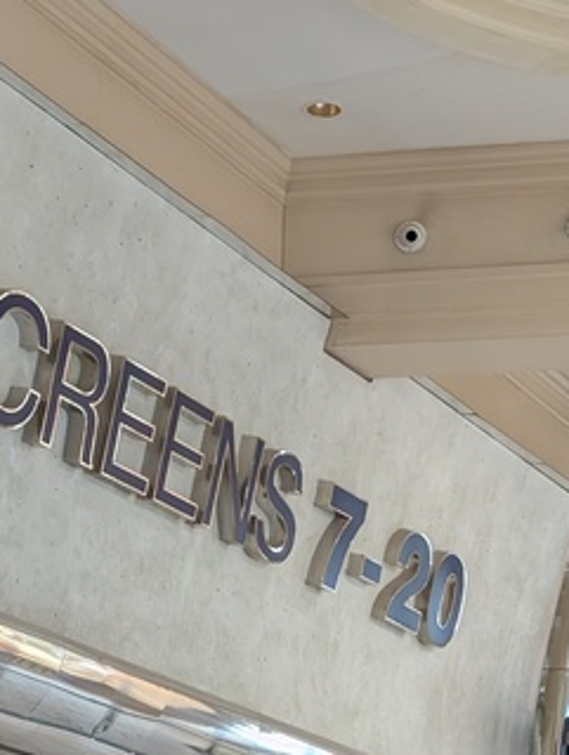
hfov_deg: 15.1
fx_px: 2142
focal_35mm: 98
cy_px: 746
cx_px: 352
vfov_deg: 19.5
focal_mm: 6.9
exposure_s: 1/298
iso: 305
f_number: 1.68
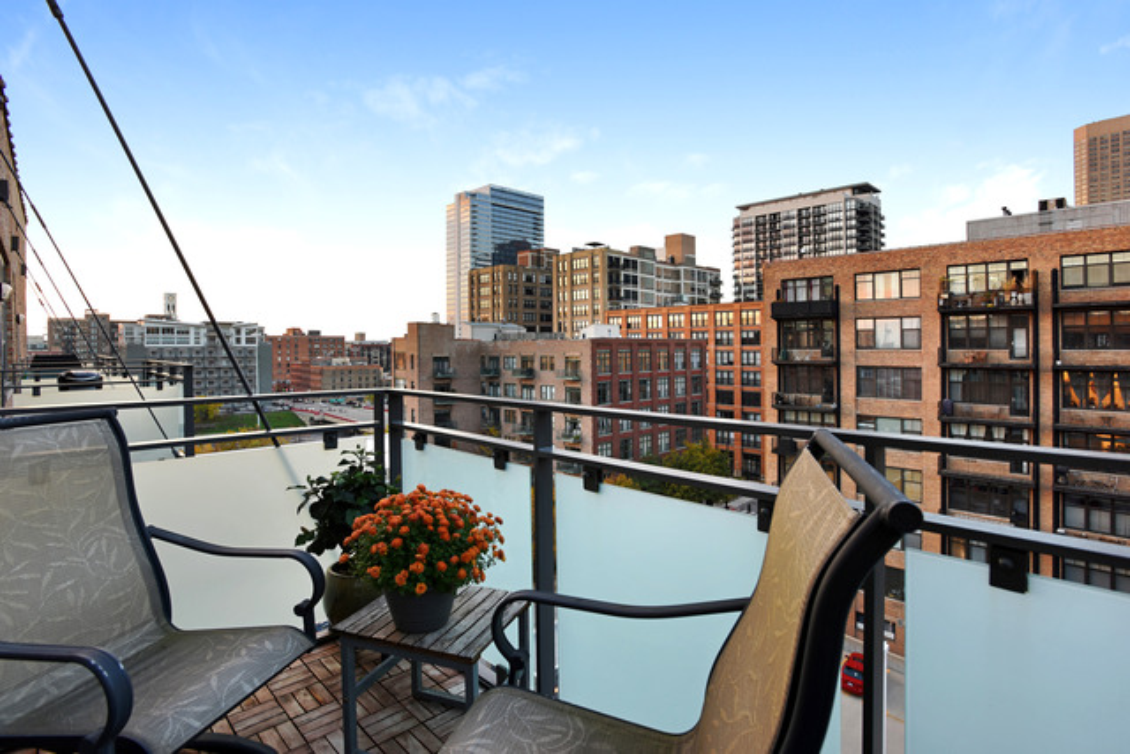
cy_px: 377
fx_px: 534
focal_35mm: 17
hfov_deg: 93.3
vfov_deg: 70.5
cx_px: 565
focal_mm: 17
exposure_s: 1/25
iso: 200
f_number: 8
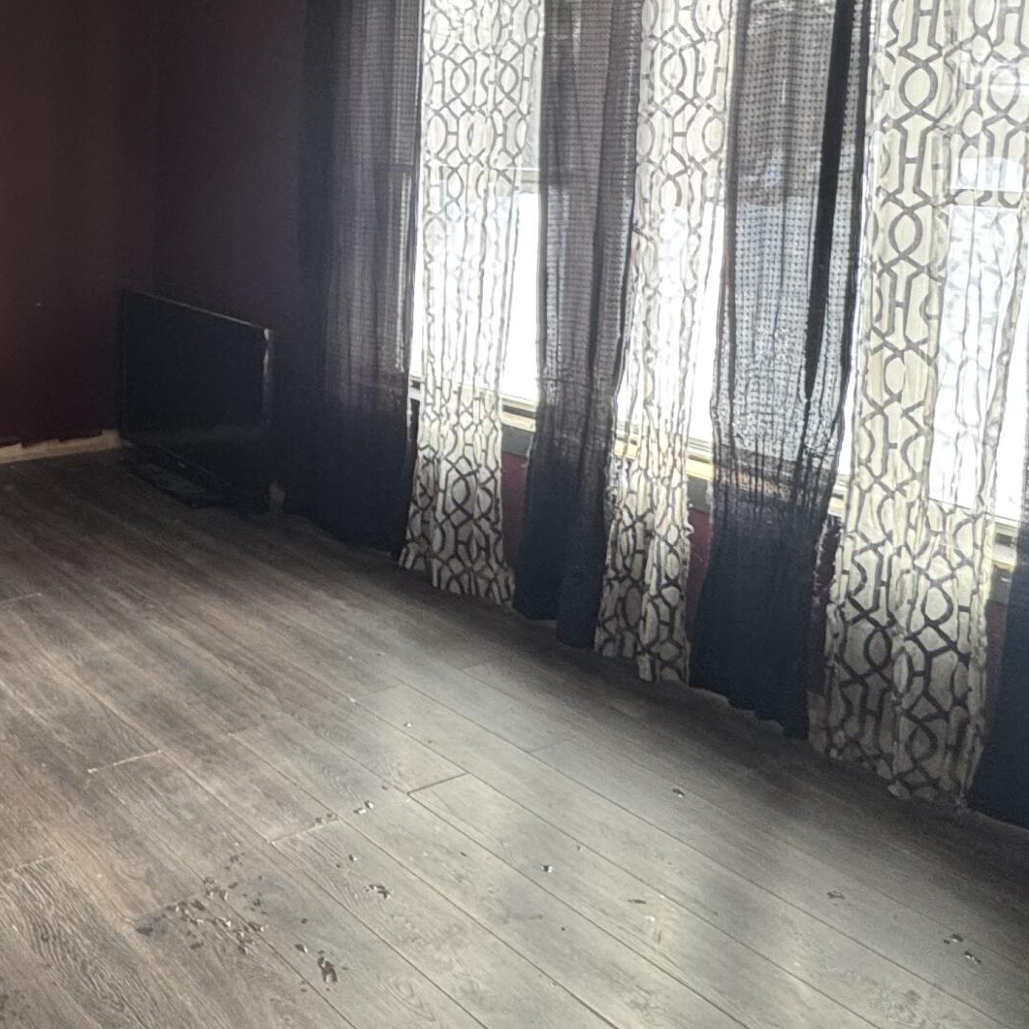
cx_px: -15
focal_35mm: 35
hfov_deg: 40.9
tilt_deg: -5.7
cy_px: 223
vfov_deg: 45.1
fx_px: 1177
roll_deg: -0.9
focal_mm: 2.22
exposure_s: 1/99
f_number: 2.2
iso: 160
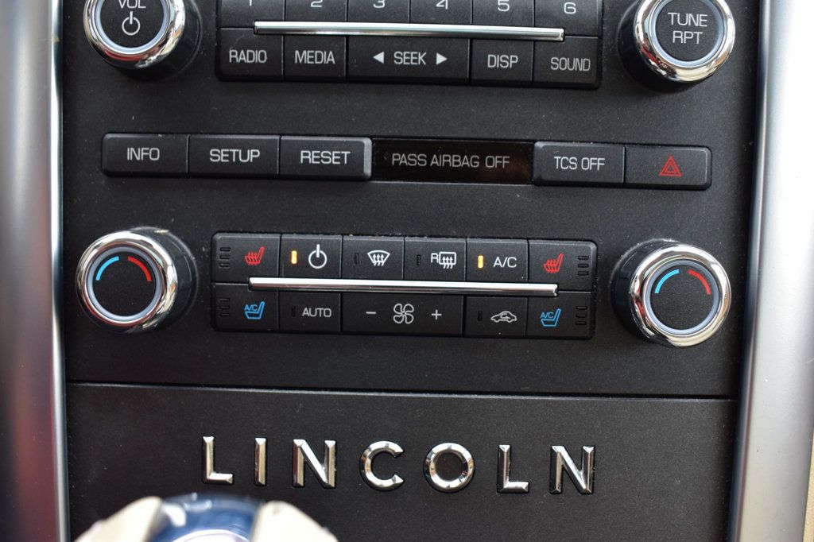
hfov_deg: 53.1
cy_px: 271
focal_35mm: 36
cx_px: 407
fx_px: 814
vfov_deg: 36.8
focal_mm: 24
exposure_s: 1/20
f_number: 6.3
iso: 400
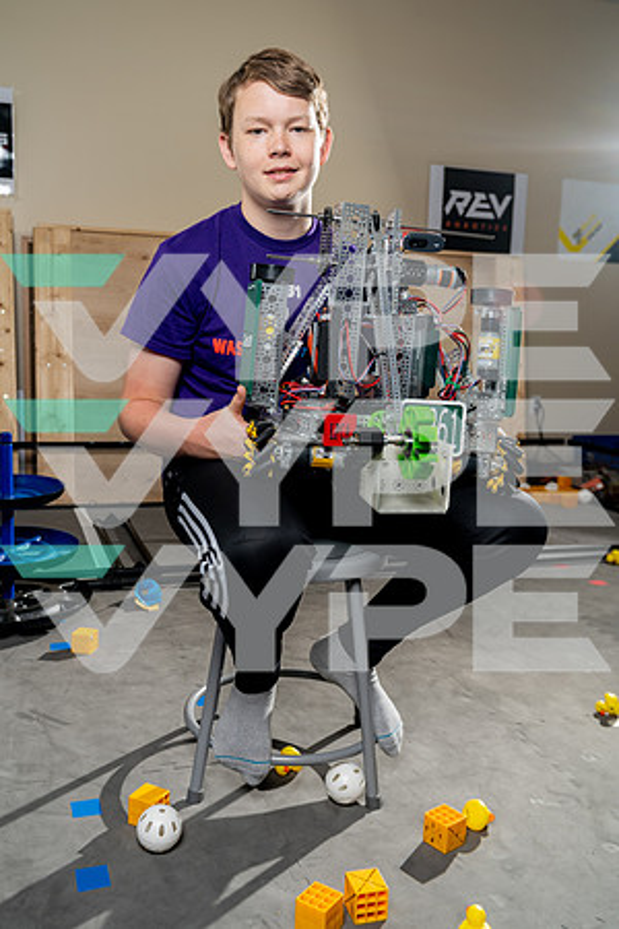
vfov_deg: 55.8
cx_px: 310
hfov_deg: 38.9
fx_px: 877
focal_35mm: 34
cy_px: 464
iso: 100
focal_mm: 34
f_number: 4.5
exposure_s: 1/250
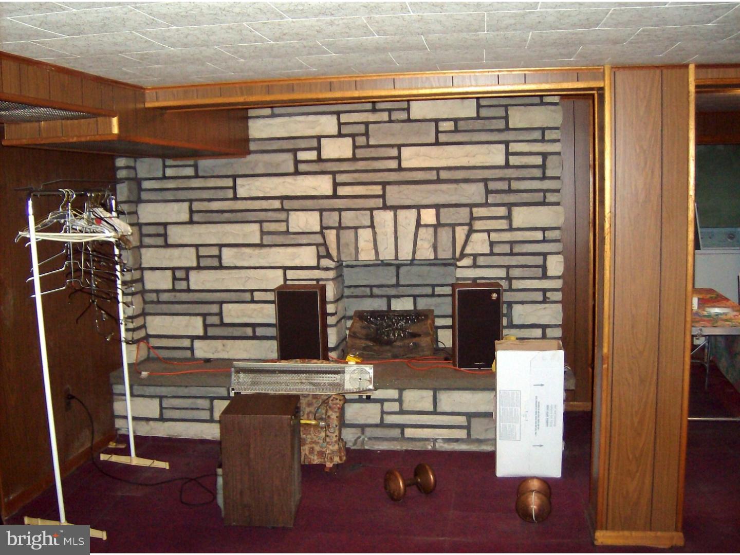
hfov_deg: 51.4
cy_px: 278
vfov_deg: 39.7
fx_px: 770
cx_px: 370
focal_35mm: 36
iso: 200
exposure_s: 1/60
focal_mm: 6
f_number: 2.8
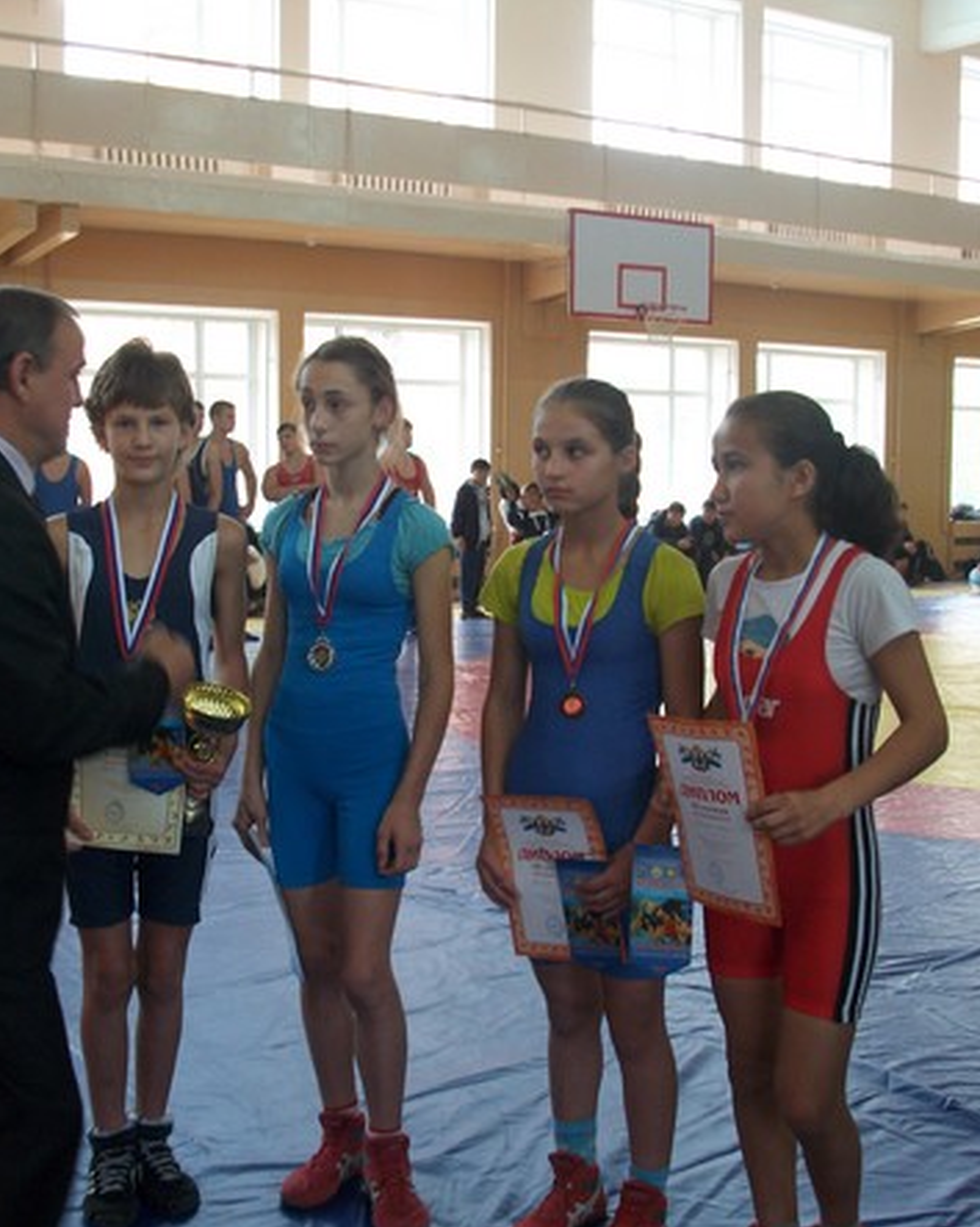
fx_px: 1487
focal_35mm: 41
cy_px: 620
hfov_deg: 36.4
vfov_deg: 44.8
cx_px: 537
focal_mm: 5.7
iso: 140
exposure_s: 1/40
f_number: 2.9
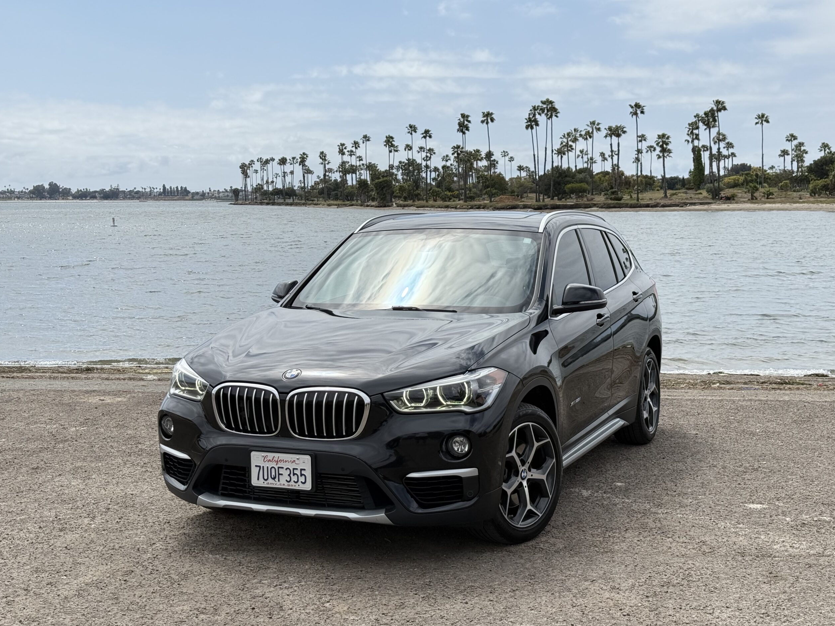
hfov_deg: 38.9
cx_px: 413
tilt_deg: -5.1
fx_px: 1182
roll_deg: +0.2
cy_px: 314
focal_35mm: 49
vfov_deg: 29.7
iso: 100
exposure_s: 1/6024
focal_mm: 6.76
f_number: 1.78
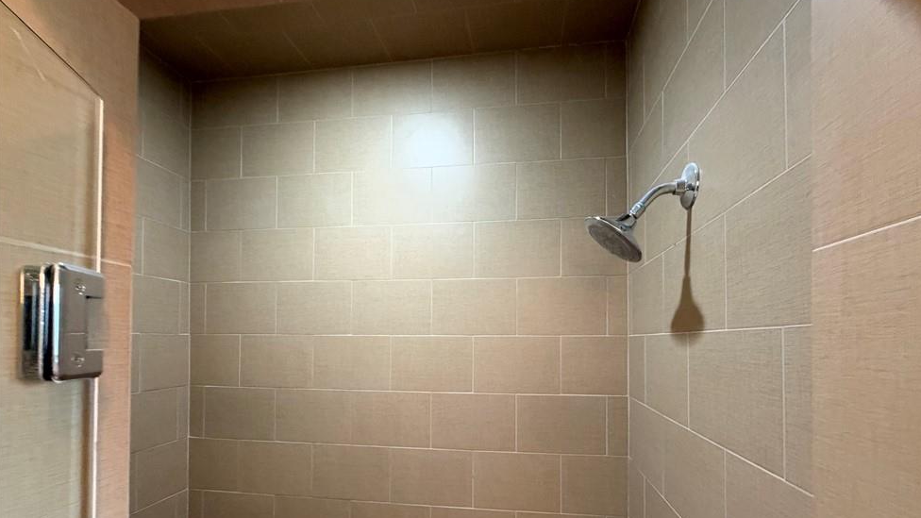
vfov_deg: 65.7
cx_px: 478
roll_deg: +0.2
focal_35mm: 16
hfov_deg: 99.3
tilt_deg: -0.3
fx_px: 391
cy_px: 334
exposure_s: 1/60
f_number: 2.2
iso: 500
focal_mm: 2.22
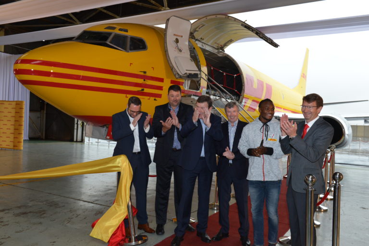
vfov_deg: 41.2
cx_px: 184
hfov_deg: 58.7
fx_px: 328
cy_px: 123
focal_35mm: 32
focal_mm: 32
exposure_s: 1/80
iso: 1250
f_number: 6.3
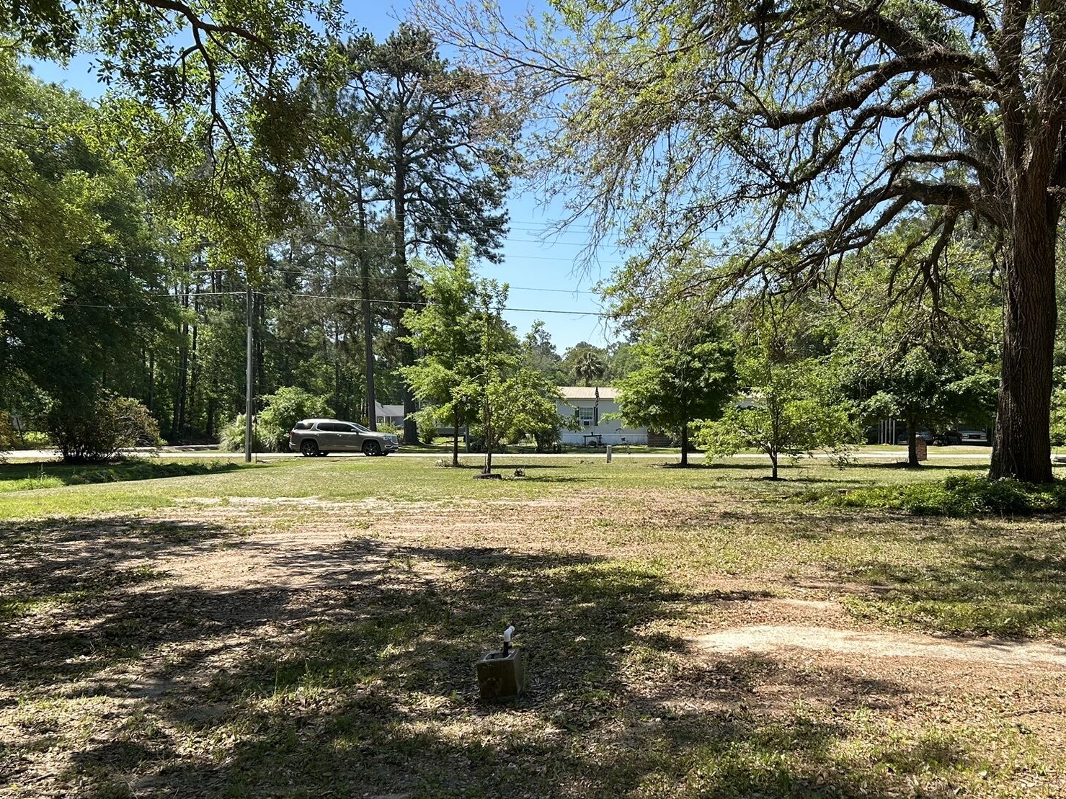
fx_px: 1109
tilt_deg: -3.2
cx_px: 661
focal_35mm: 36
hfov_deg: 50.9
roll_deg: +1.2
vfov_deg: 39.5
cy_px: 466
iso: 50
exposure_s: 1/1934
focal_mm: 5.7
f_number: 1.5
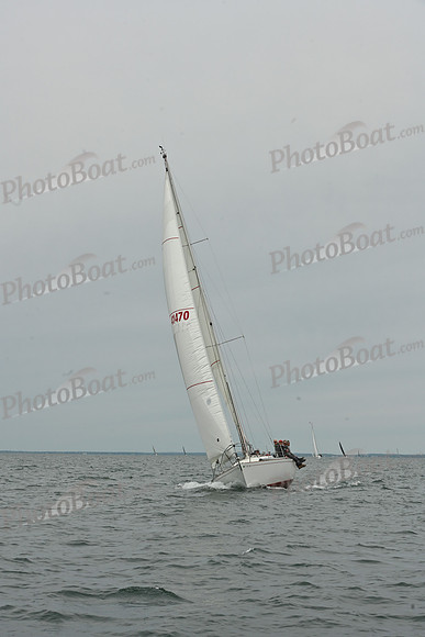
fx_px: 1327
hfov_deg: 18.2
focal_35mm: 75
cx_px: 212
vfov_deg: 27.0
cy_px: 318
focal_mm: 75
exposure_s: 1/1000
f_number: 13
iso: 320
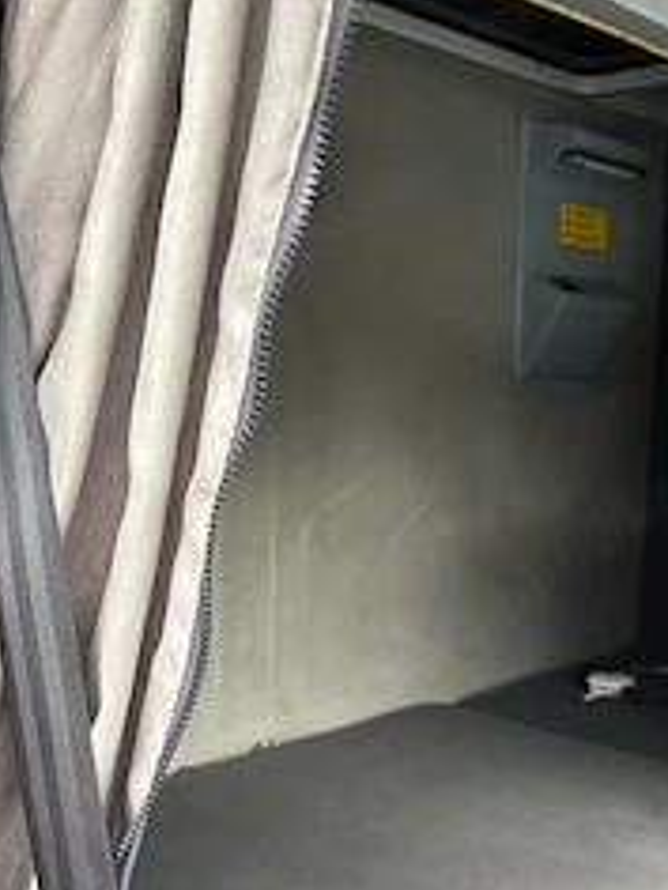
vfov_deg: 42.4
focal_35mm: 44
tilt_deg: -6.1
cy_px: 596
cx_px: 366
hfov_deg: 32.9
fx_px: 1132
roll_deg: -0.7
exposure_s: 1/60
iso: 250
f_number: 1.6
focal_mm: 5.1
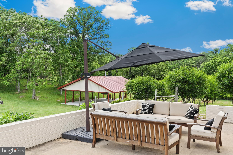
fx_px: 220
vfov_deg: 38.9
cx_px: 116
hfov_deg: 55.8
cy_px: 78
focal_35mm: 34
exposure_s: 1/60
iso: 200
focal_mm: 34
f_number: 7.1
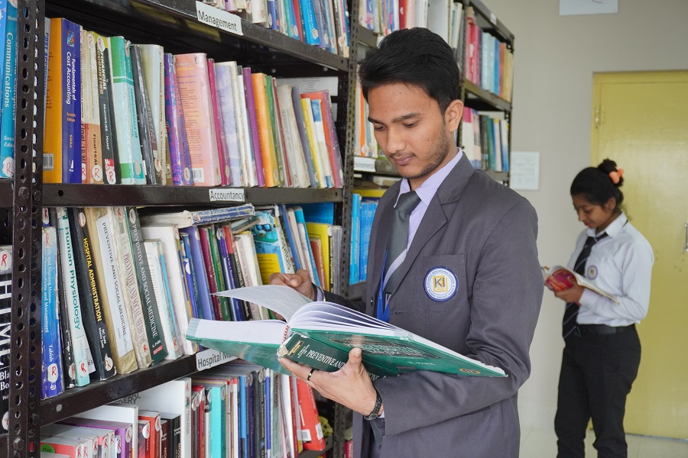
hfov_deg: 43.6
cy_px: 229
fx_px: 860
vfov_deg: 29.9
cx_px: 344
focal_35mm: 45
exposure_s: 1/200
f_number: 5
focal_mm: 30
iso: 1250
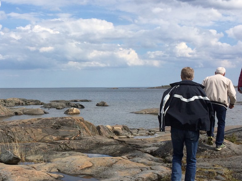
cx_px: 72
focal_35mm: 55
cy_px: 92
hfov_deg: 34.4
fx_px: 385
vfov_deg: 26.6
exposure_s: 1/2740
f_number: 2.2
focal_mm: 4.12
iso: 40
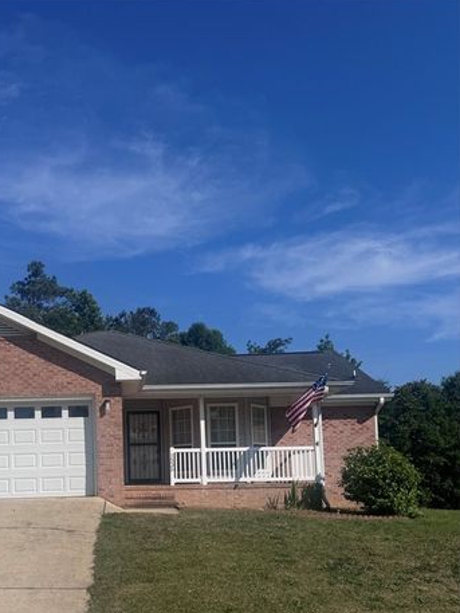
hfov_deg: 39.8
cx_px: 127
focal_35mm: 35
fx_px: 620
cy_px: 442
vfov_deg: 50.9
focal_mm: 6.76
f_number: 1.78
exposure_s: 1/9009
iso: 80
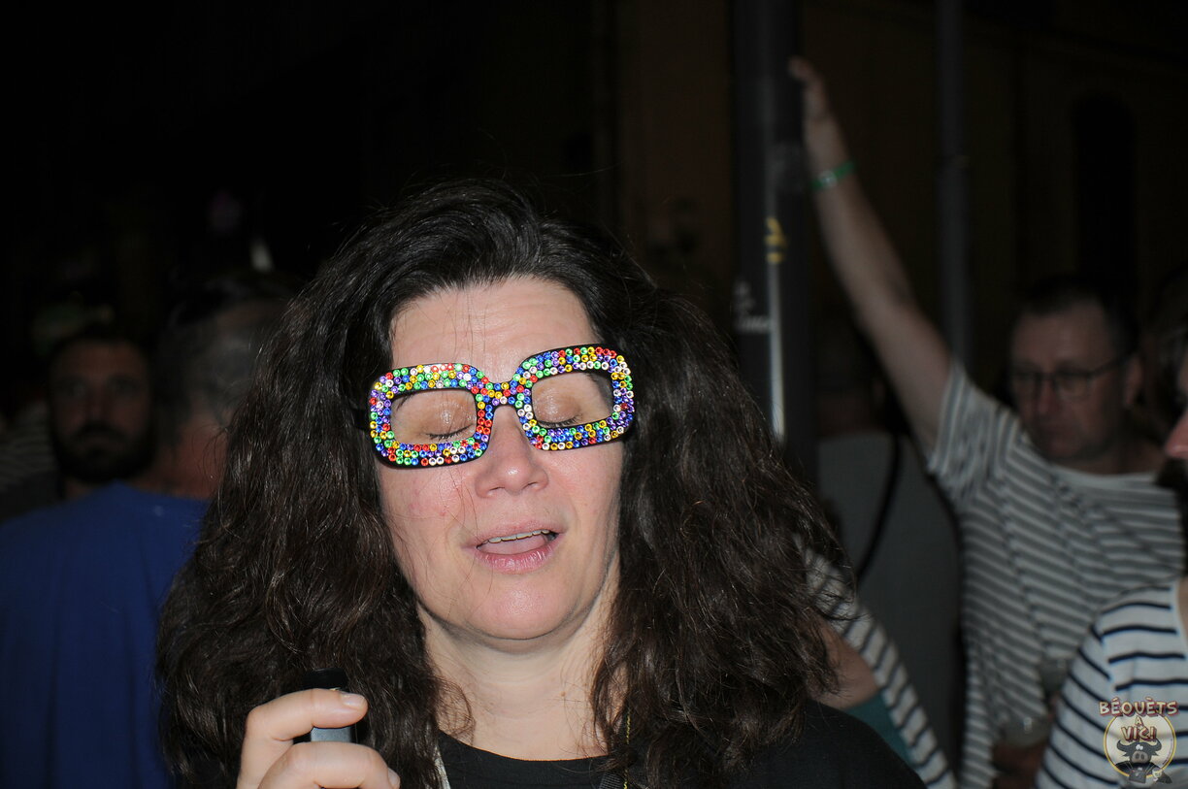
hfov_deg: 35.1
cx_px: 594
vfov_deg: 23.7
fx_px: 1879
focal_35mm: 57
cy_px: 394
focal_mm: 38
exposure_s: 1/60
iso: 200
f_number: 3.8
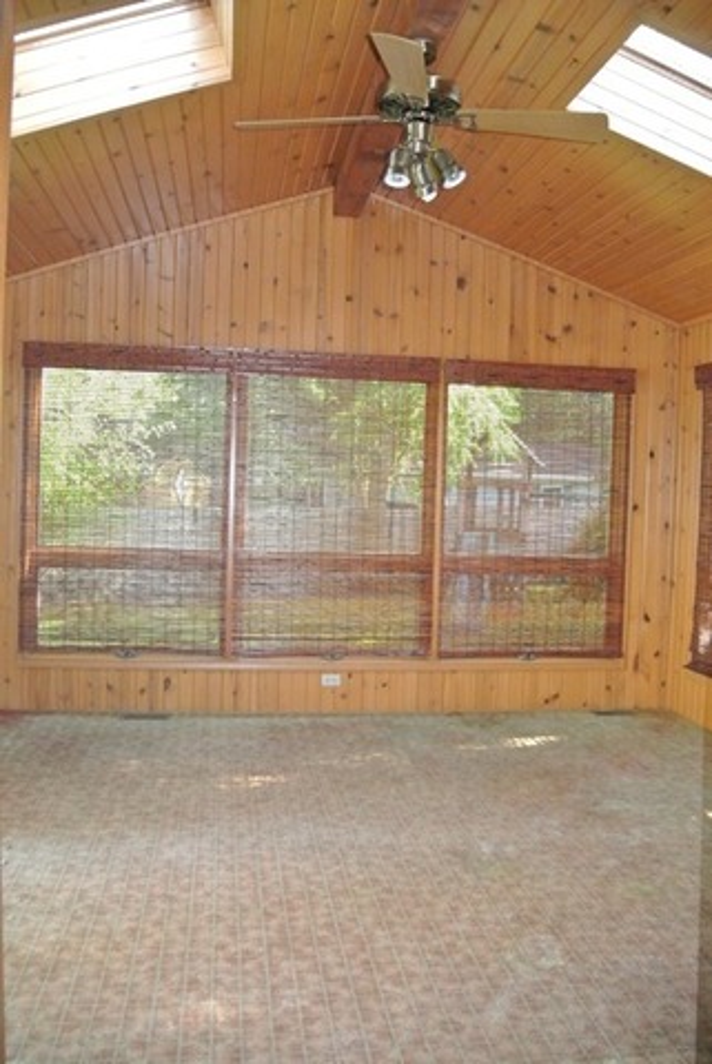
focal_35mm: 29
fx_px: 858
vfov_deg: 63.6
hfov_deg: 45.0
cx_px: 356
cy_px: 532
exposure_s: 1/60
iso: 1800
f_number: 3.5
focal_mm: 11
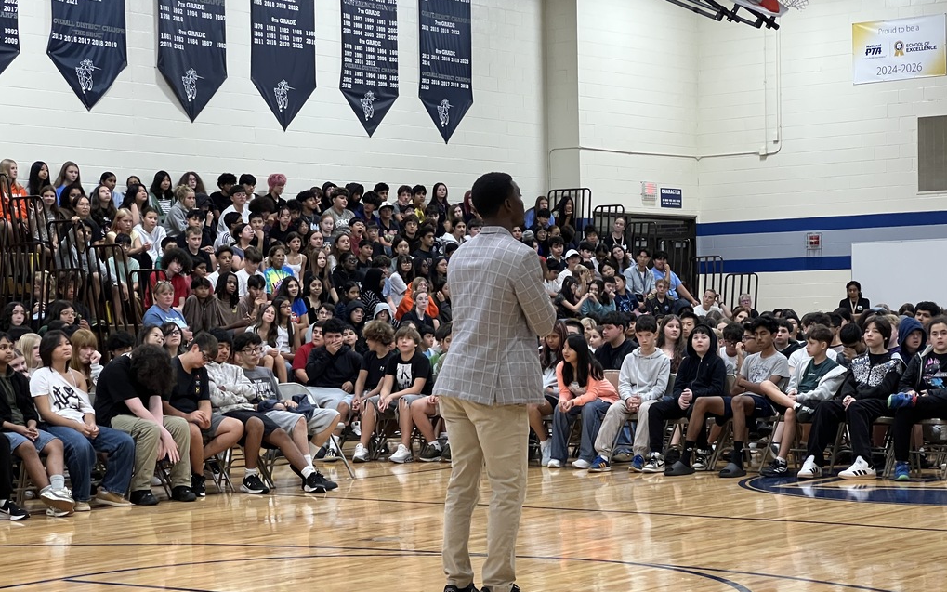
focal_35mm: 82
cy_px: 352
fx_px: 2116
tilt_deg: -1.5
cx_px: 474
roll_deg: +1.1
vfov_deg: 15.9
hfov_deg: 25.2
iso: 400
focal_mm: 9
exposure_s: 1/60
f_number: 2.8
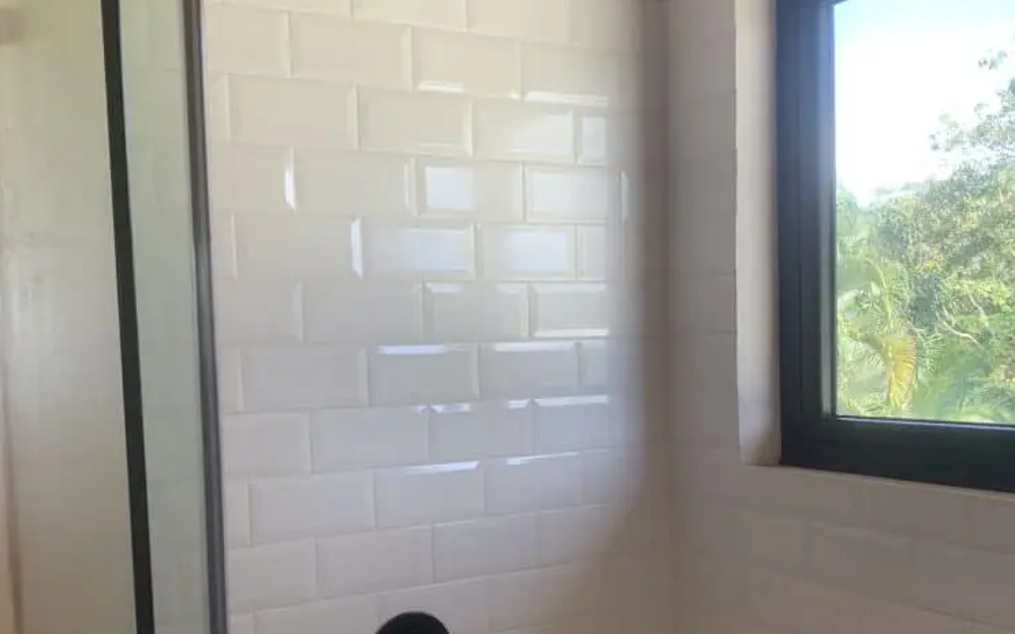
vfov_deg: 33.2
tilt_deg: -3.2
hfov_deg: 51.6
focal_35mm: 38
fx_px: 1051
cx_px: 508
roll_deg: +1.3
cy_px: 432
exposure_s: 1/121
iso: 32
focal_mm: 4.25
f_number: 1.8
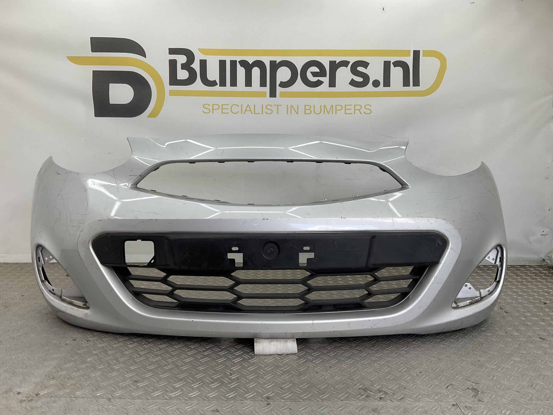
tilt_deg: -9.1
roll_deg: -1.5
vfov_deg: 48.2
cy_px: 208
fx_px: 463
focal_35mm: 29
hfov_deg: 61.7
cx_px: 276
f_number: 1.8
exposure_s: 1/165
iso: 16
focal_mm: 3
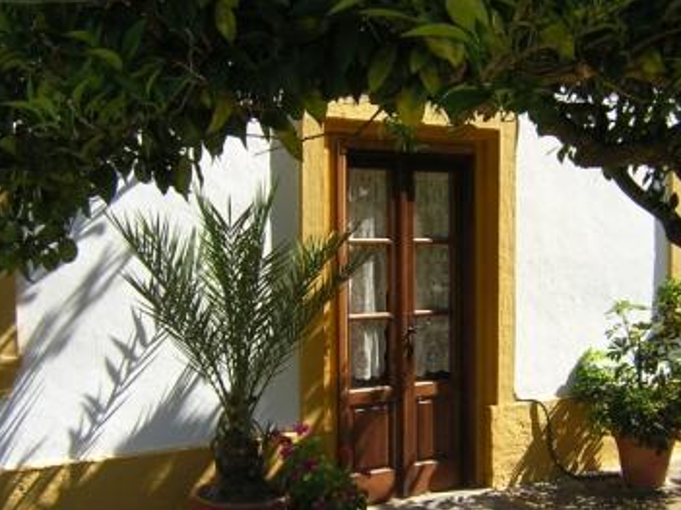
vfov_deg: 31.5
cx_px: 386
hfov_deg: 41.2
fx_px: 905
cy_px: 248
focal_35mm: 46
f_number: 5.2
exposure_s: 1/167
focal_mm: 4.7
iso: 100
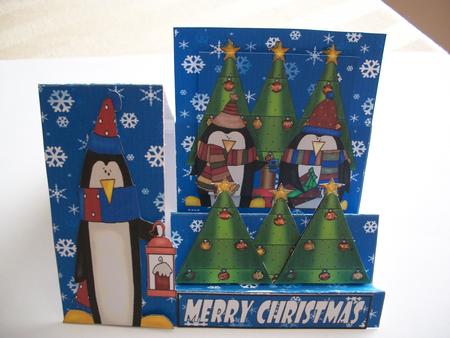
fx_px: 455
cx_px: 225
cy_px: 169
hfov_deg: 52.6
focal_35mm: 35
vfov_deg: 40.7
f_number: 3.1
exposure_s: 1/50
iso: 160
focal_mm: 6.3
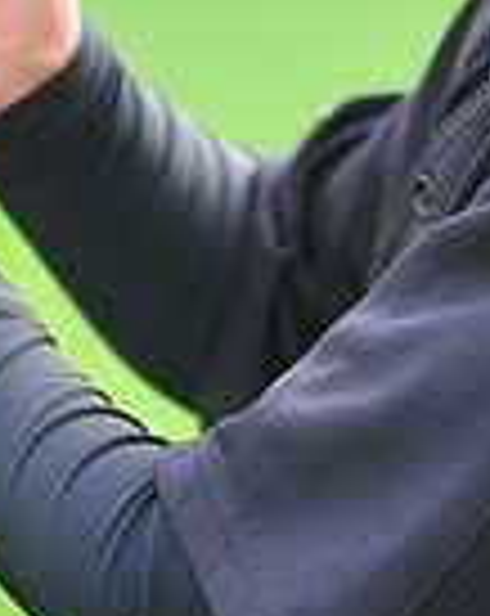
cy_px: -427
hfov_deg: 1.9
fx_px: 14478
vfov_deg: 2.4
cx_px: 517
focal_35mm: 796
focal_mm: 200
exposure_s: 1/200
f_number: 4.5
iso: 200
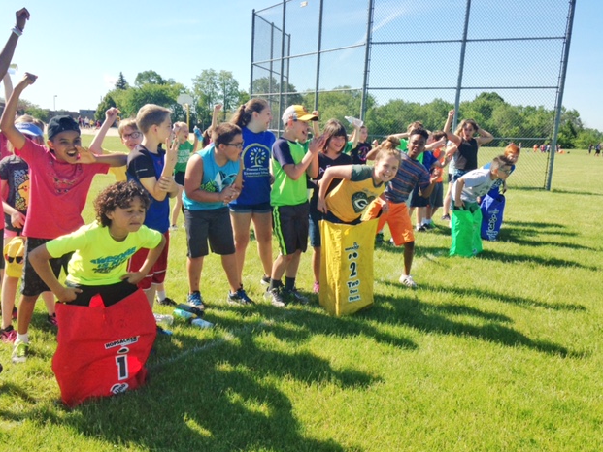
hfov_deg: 53.9
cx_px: 302
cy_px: 225
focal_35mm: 34
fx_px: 592
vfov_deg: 41.8
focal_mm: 4.12
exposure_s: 1/1205
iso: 50
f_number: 2.4
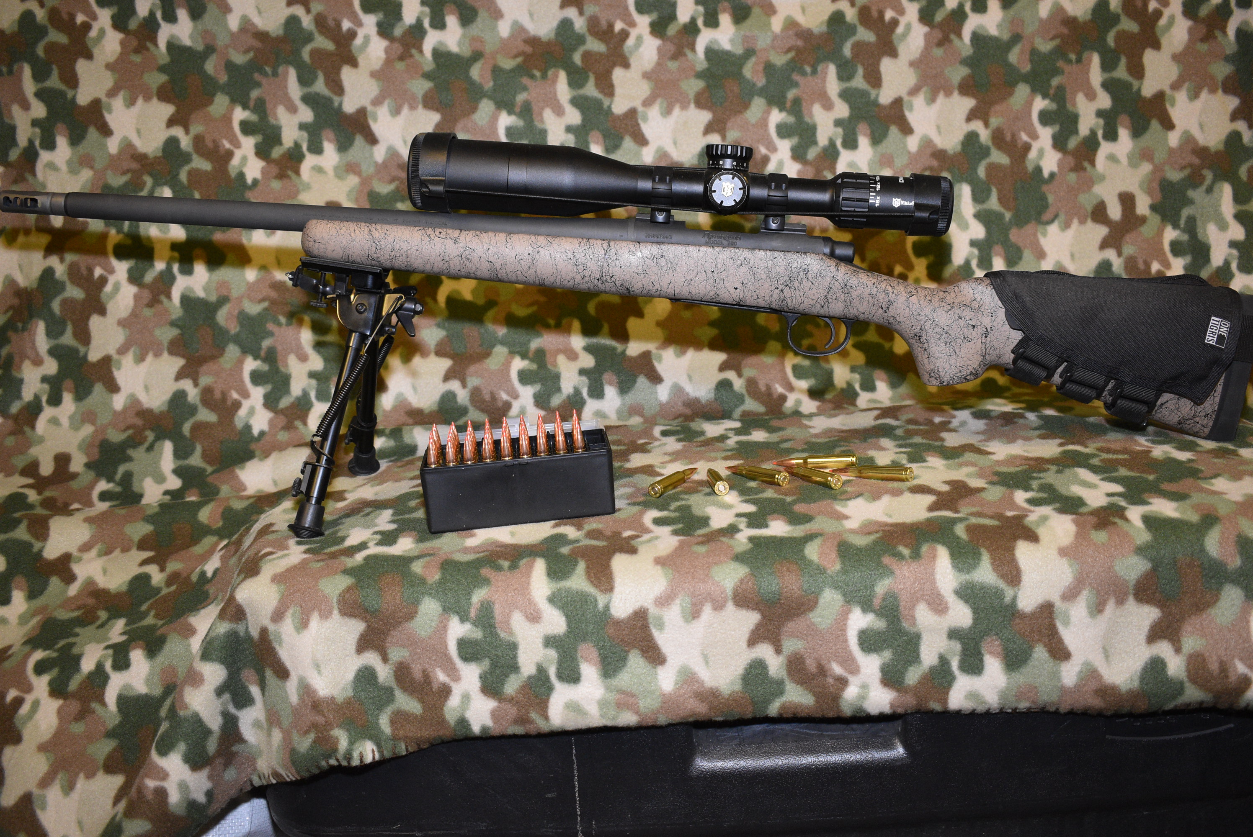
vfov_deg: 36.9
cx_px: 626
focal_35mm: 36
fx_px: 1254
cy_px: 418
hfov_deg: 53.1
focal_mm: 24
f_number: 4
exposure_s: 1/100
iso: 1600
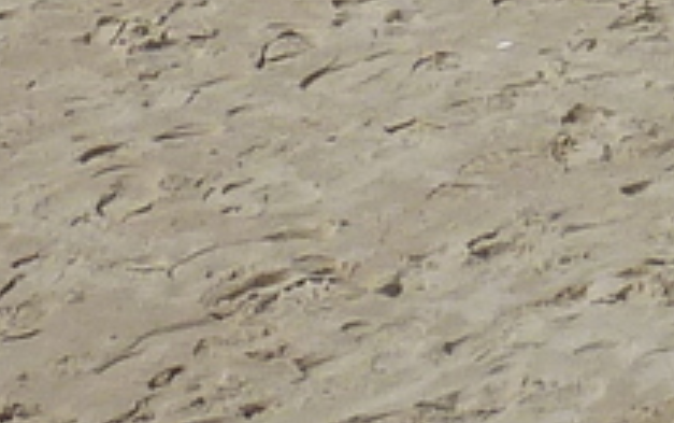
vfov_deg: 6.0
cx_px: 784
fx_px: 3732
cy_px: -827
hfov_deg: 10.2
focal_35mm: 203
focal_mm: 4.1
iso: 80
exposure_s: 1/500
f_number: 5.6
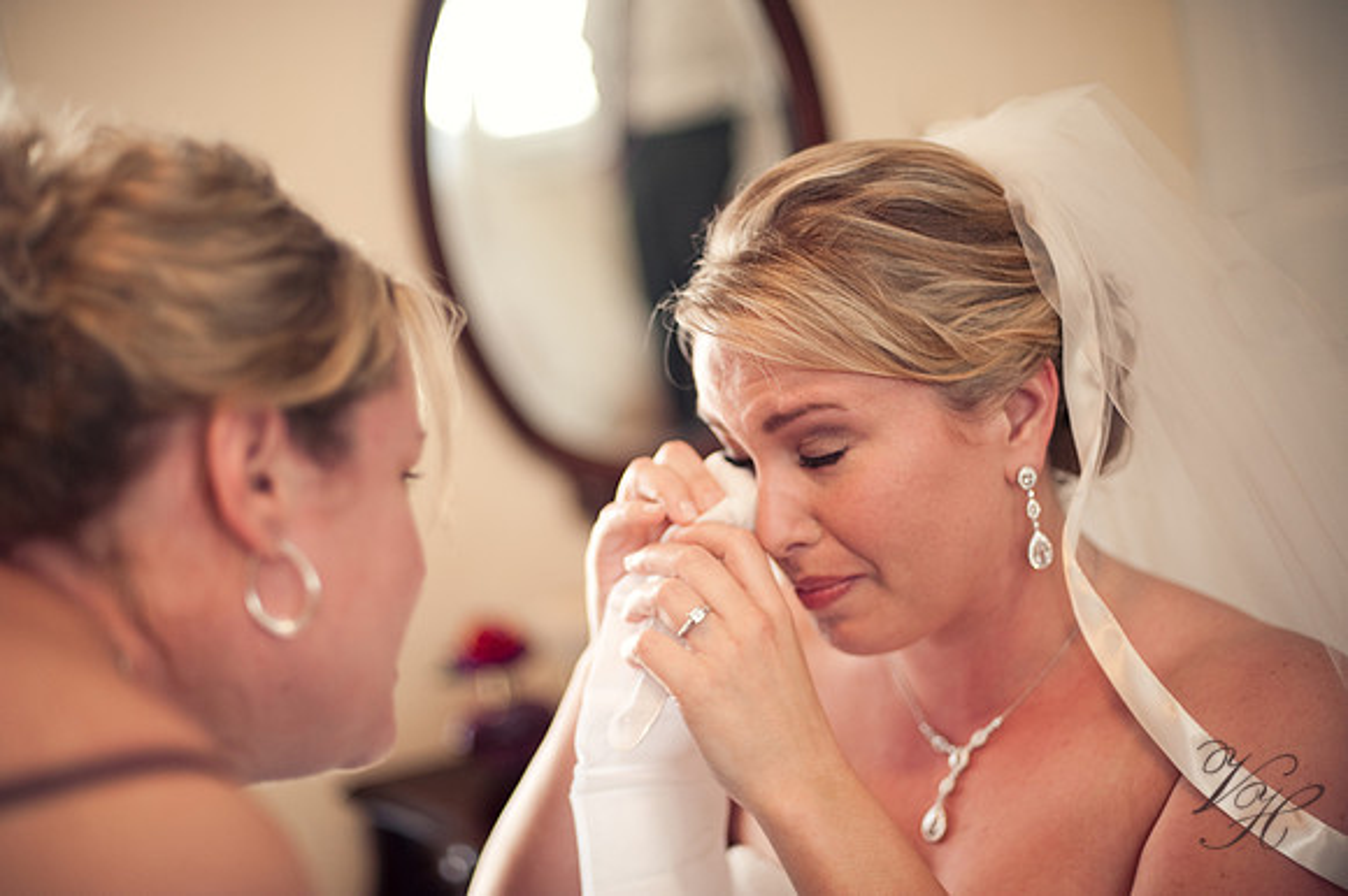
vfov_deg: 27.0
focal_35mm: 50
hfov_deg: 39.6
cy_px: 448
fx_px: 1871
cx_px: 674
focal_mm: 50
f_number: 1.4
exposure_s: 1/100
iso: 400
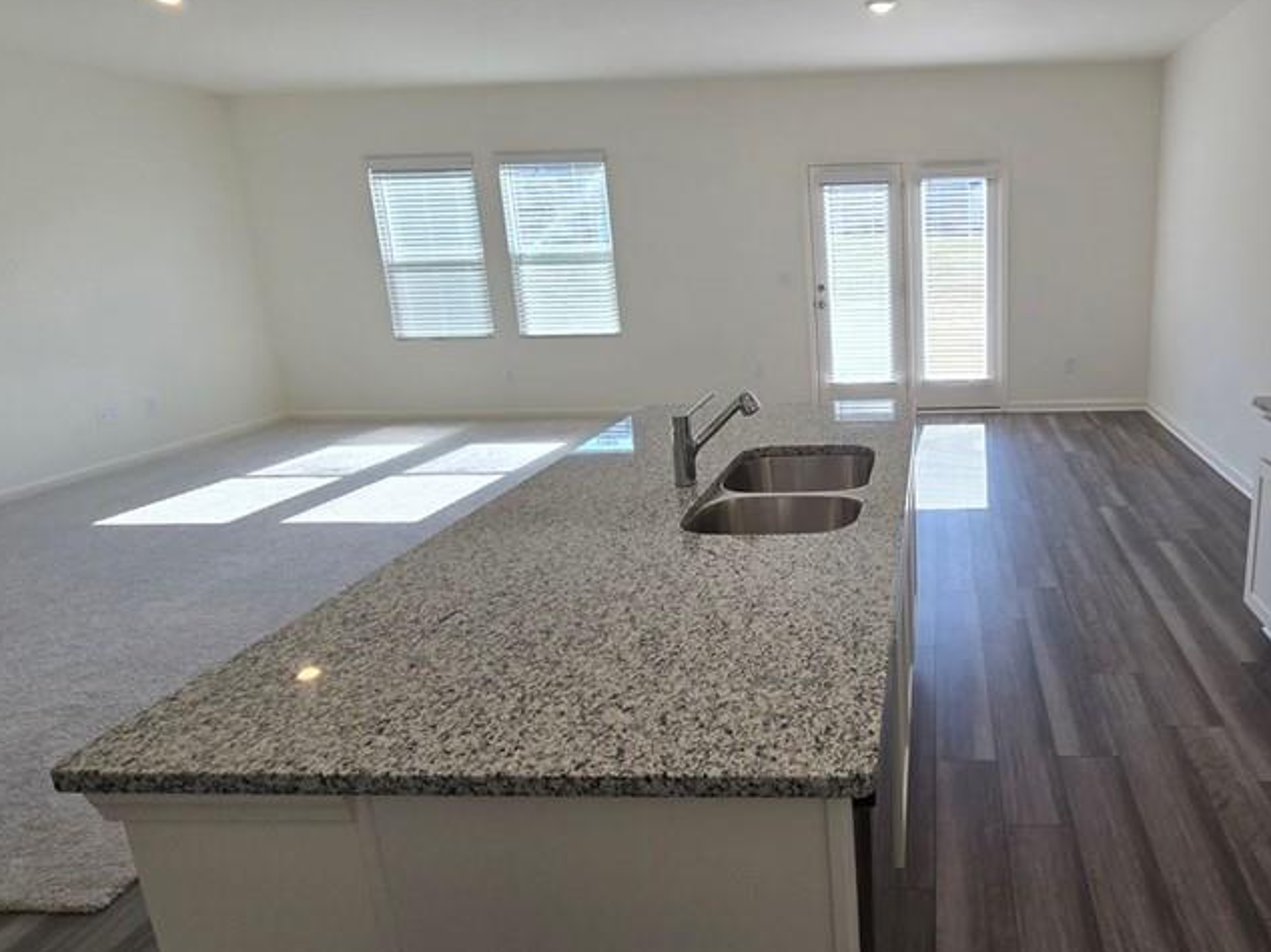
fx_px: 771
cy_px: 451
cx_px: 888
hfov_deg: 75.5
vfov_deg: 63.4
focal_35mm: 21
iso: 50
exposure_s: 1/202
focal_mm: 2.2
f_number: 2.2
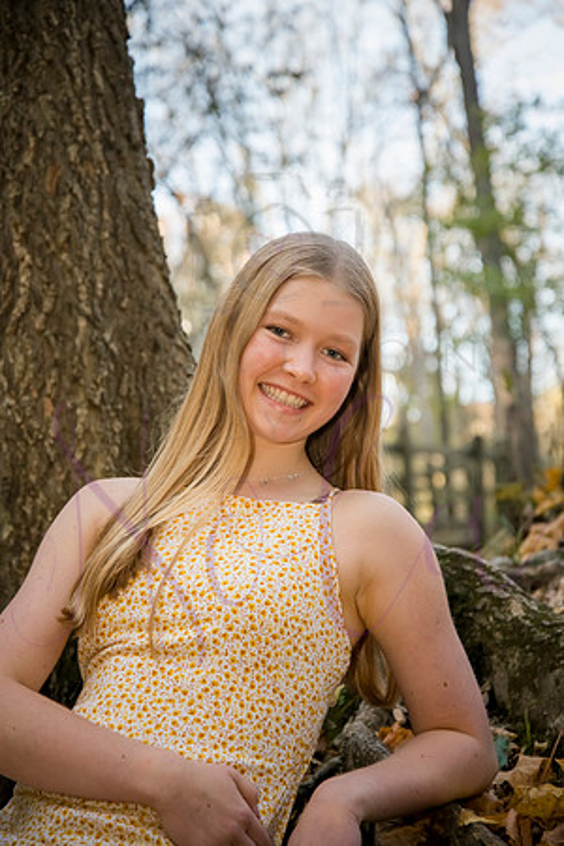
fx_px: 1997
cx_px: 282
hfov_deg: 16.1
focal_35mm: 85
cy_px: 423
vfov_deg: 23.9
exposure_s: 1/320
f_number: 5.6
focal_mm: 85
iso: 800
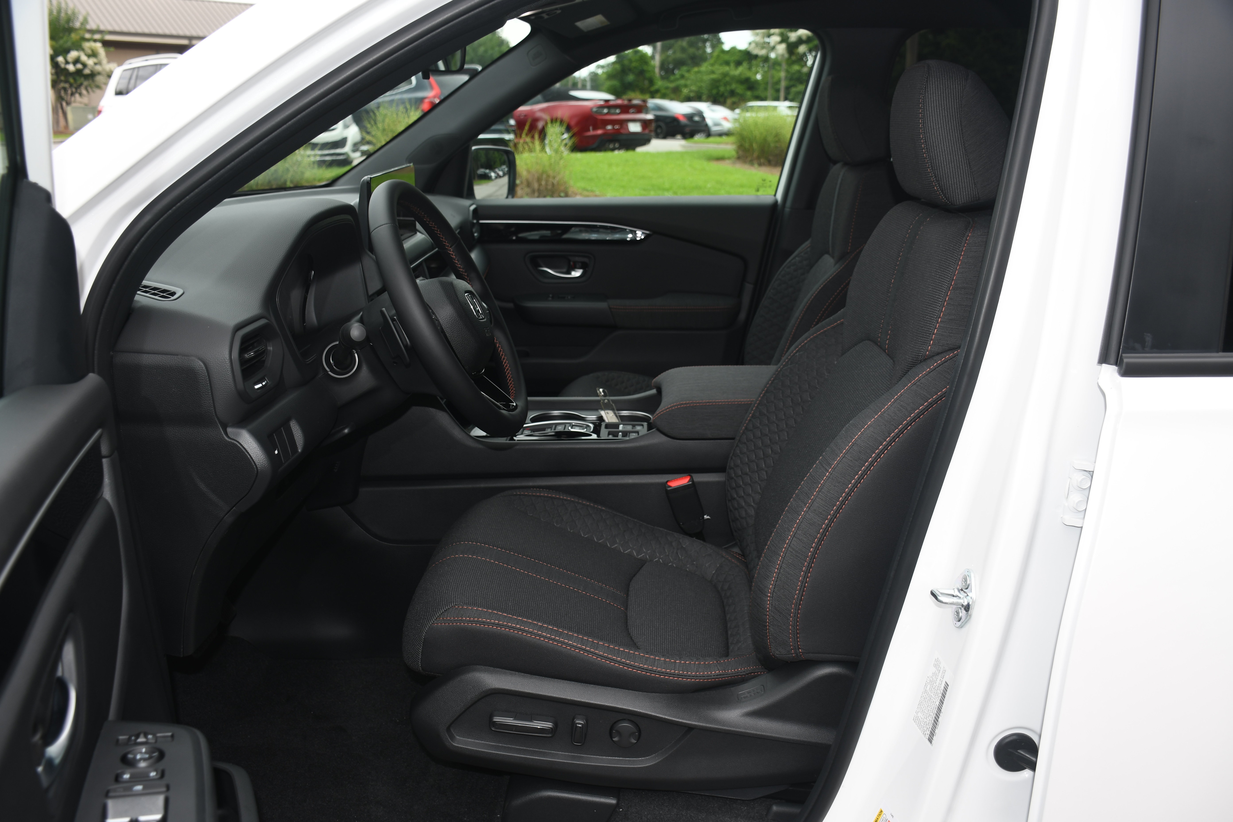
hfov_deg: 61.9
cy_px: 411
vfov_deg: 43.6
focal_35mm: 30
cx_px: 616
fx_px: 1027
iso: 100
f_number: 4
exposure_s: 1/250
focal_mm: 20
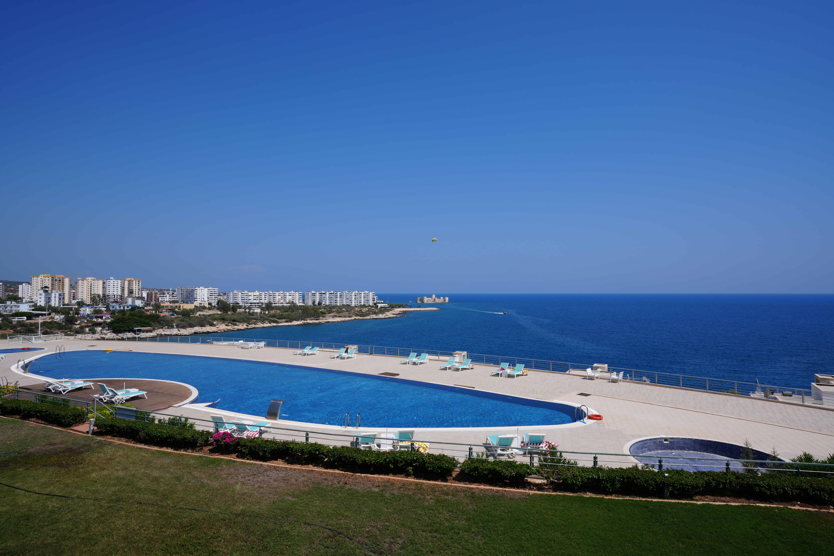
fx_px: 486
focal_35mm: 21
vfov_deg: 59.5
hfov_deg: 81.2
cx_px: 417
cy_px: 278
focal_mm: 21
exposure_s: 1/320
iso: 100
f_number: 10
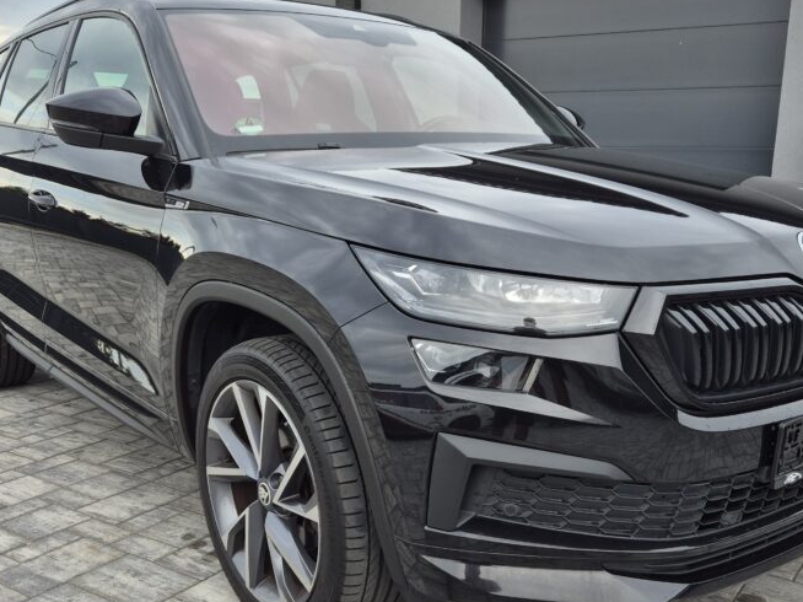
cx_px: 419
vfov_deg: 37.6
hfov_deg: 49.0
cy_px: 345
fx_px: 881
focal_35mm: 38
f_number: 1.8
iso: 25
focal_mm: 5.4
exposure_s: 1/444
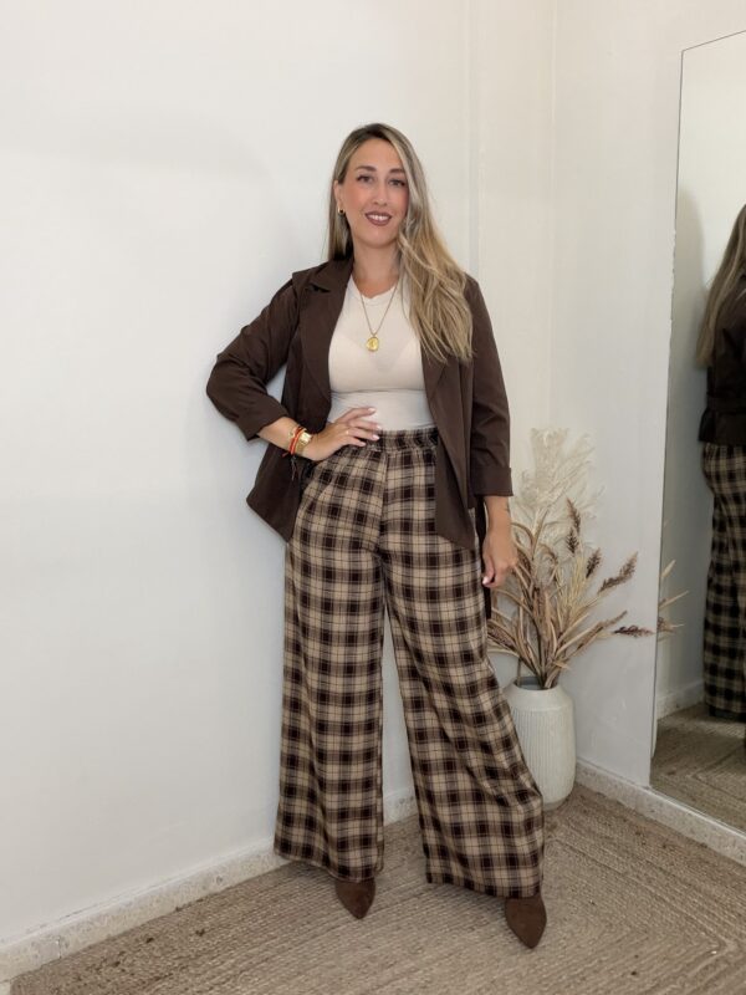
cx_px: 373
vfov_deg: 60.0
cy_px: 498
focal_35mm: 30
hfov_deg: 46.8
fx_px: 862
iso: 160
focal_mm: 2.71
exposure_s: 1/60
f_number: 1.9
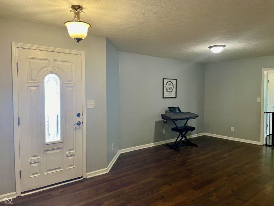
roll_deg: +0.6
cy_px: 103
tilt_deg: -2.6
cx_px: 137
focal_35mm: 26
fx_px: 206
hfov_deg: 67.3
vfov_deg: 53.0
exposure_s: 1/60
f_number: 1.6
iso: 125
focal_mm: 4.2
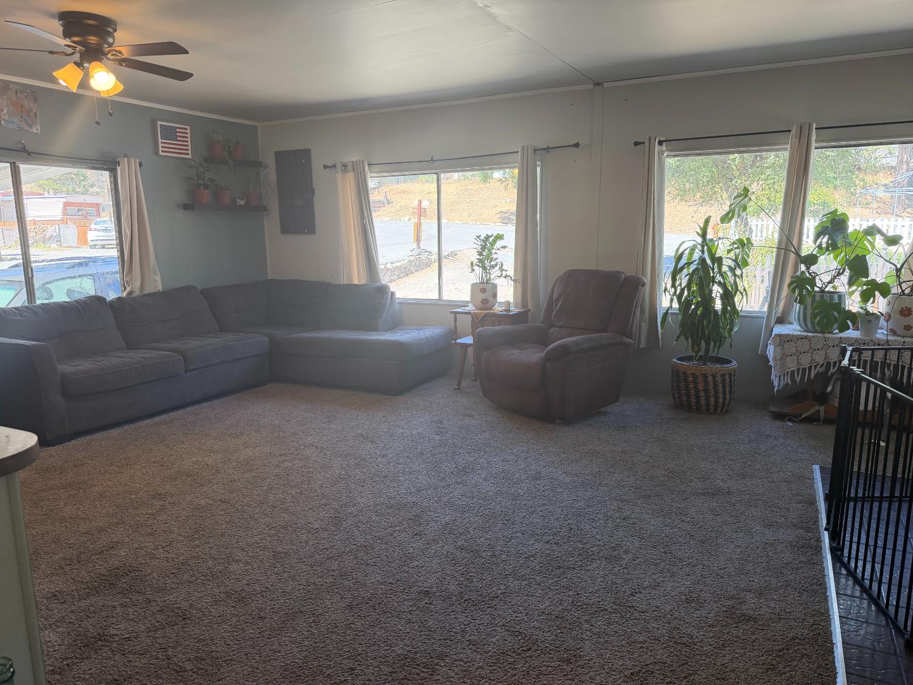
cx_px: 456
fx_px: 633
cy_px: 342
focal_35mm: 24
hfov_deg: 71.6
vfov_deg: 56.8
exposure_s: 1/224
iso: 160
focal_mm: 6.76
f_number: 1.78
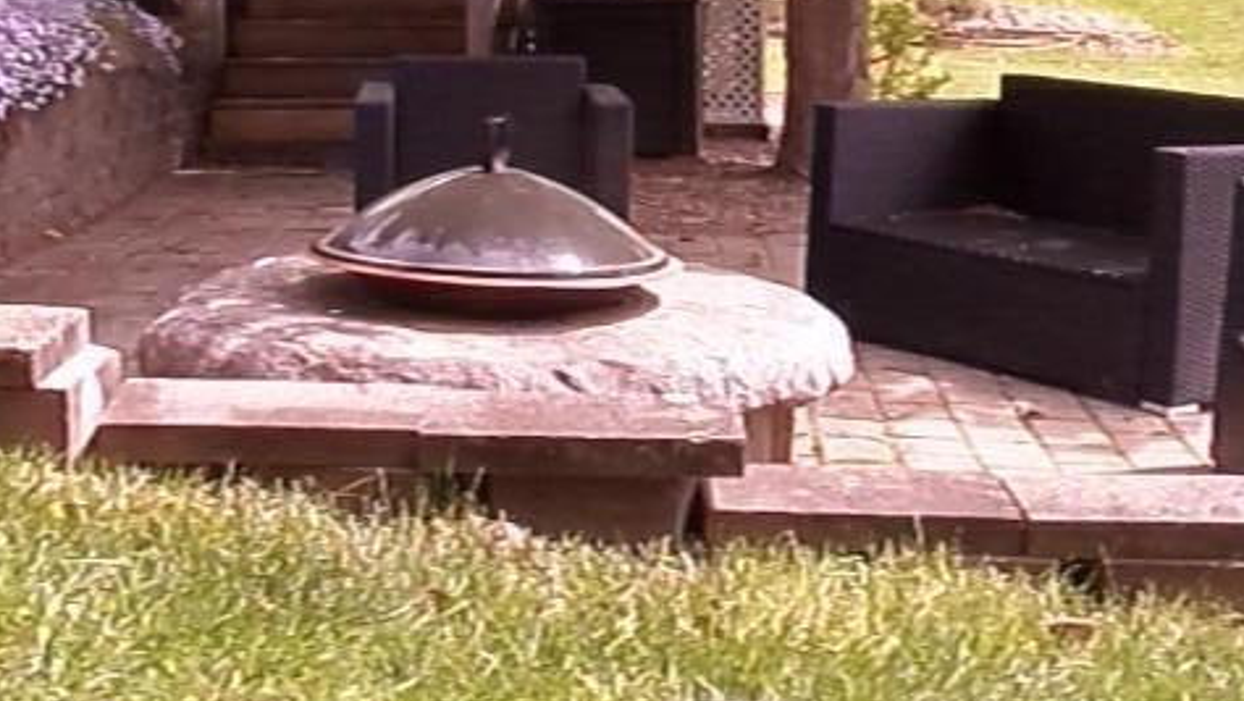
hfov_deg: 27.2
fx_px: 2574
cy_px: 131
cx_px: 619
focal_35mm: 78
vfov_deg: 15.4
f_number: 7.6
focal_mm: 8.7
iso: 160
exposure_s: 1/125
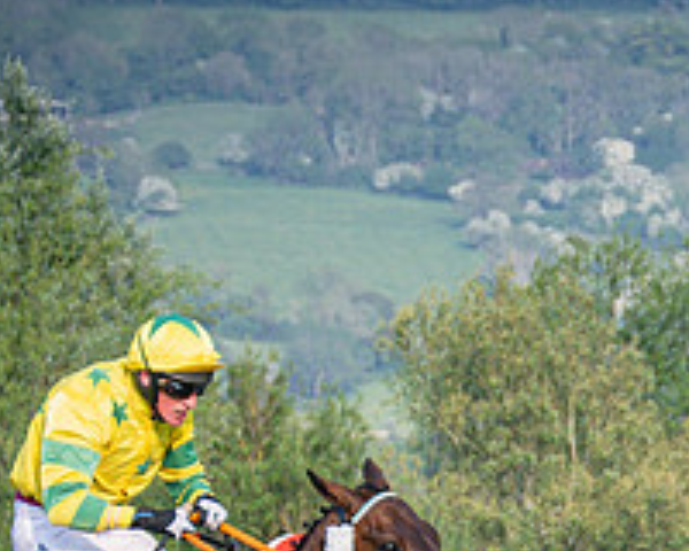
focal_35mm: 566
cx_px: 462
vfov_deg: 2.7
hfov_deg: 3.4
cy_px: 641
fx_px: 11542
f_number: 4
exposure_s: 1/1600
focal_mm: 98
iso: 400
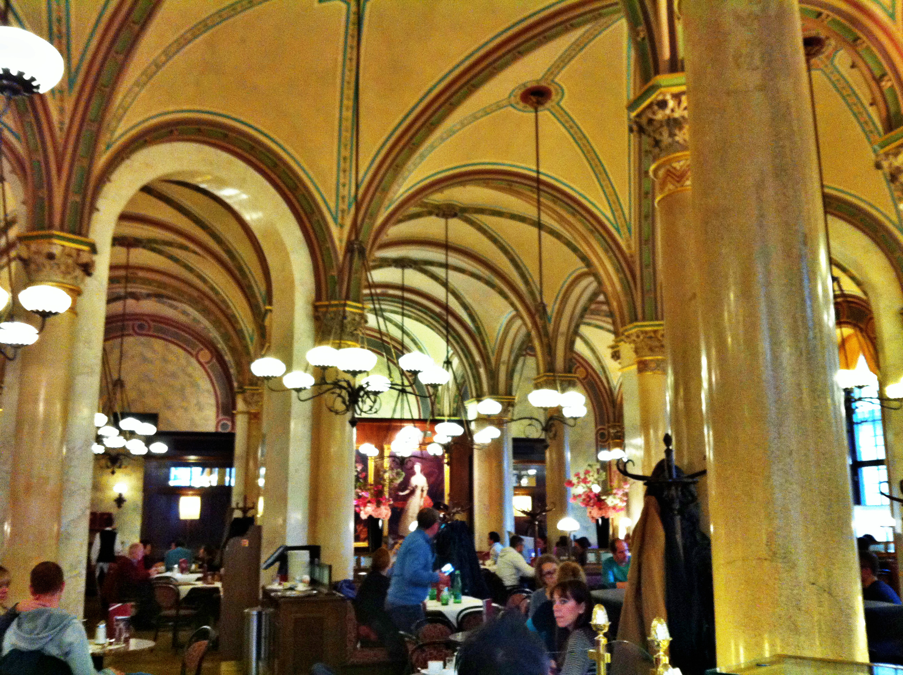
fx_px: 912
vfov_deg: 40.6
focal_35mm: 35
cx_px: 452
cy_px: 338
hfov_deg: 52.7
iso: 320
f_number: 2.8
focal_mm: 3.85
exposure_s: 1/15
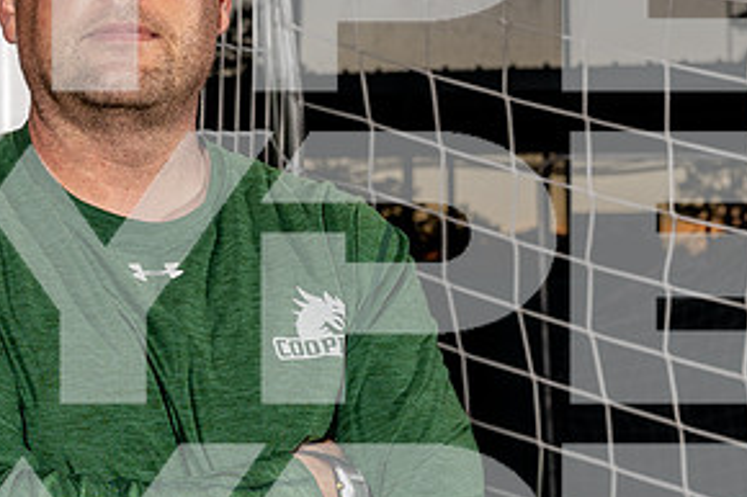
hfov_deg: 19.5
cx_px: 211
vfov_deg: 13.1
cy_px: 269
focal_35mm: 104
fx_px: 2157
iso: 250
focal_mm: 52
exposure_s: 1/125
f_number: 8
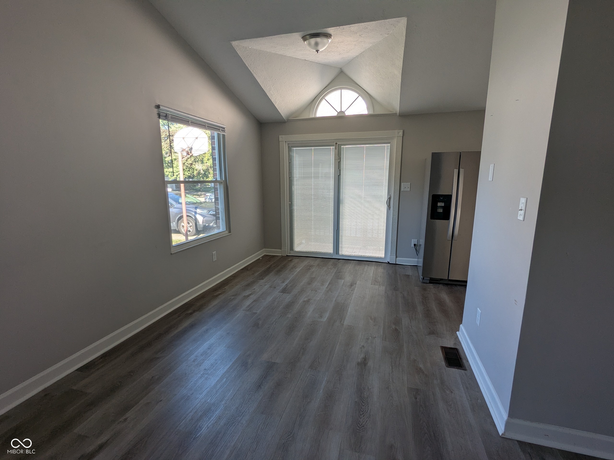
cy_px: 230
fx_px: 284
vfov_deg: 78.1
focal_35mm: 16
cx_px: 307
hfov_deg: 94.5
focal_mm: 2.35
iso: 64
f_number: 2.2
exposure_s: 1/185
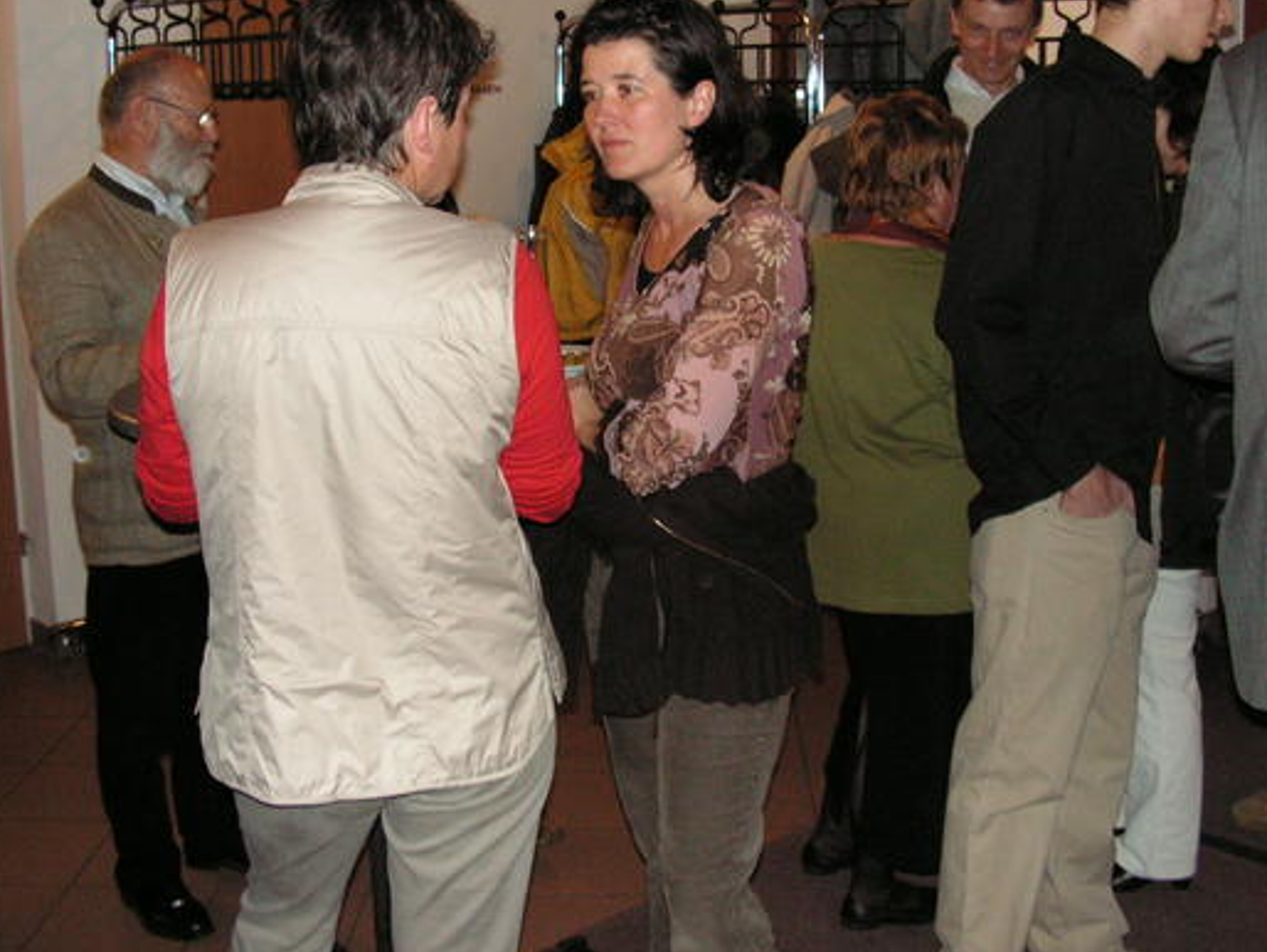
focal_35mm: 42
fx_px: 1538
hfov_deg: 44.7
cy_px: 402
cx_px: 703
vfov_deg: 34.3
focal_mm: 6
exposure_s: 1/40
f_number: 3.2
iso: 160
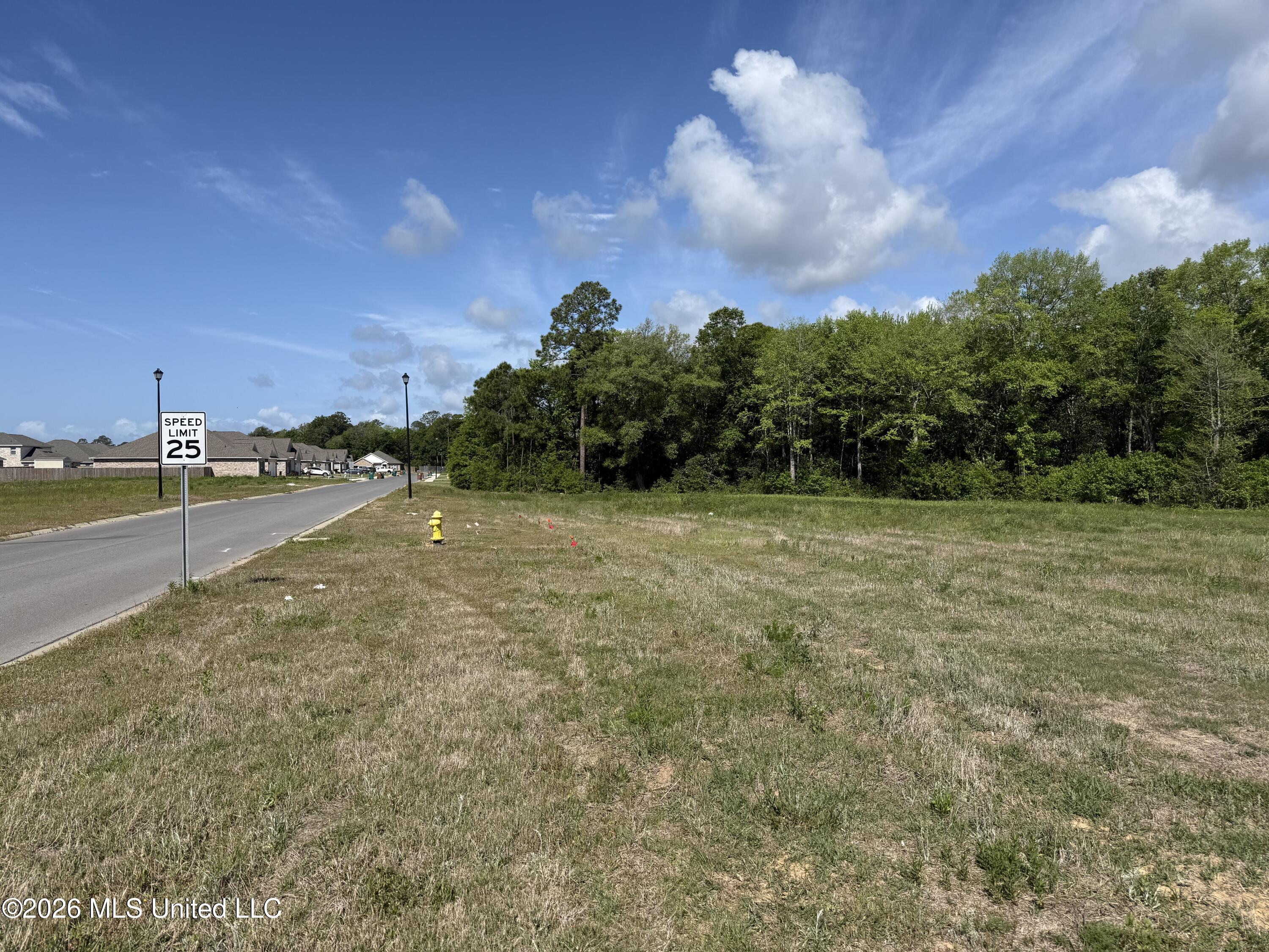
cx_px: 634
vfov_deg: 56.8
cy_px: 476
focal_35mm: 24
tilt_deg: -2.0
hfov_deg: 71.6
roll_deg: +0.6
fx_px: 880
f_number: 1.78
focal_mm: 6.76
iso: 80
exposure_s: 1/6711
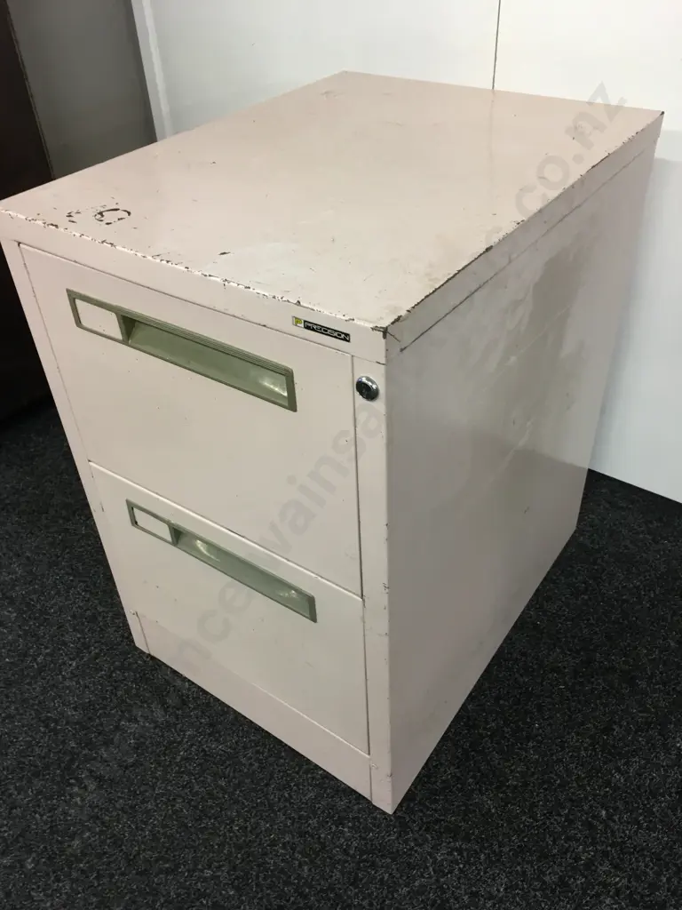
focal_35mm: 29
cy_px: 455
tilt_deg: -37.8
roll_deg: +3.0
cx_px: 341
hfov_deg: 48.2
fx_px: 762
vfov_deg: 61.7
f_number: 2.2
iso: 50
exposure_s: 1/17
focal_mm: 4.15
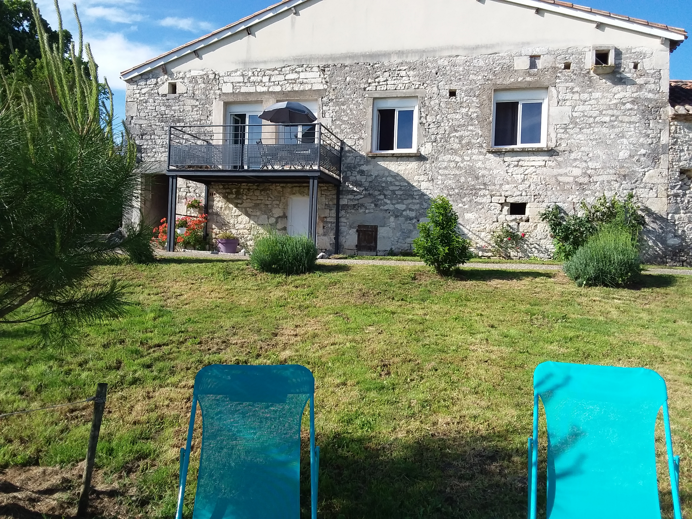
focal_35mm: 27
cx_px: 346
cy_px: 260
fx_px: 540
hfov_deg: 65.3
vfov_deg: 51.4
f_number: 1.9
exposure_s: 1/1203
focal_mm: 2.91
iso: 40
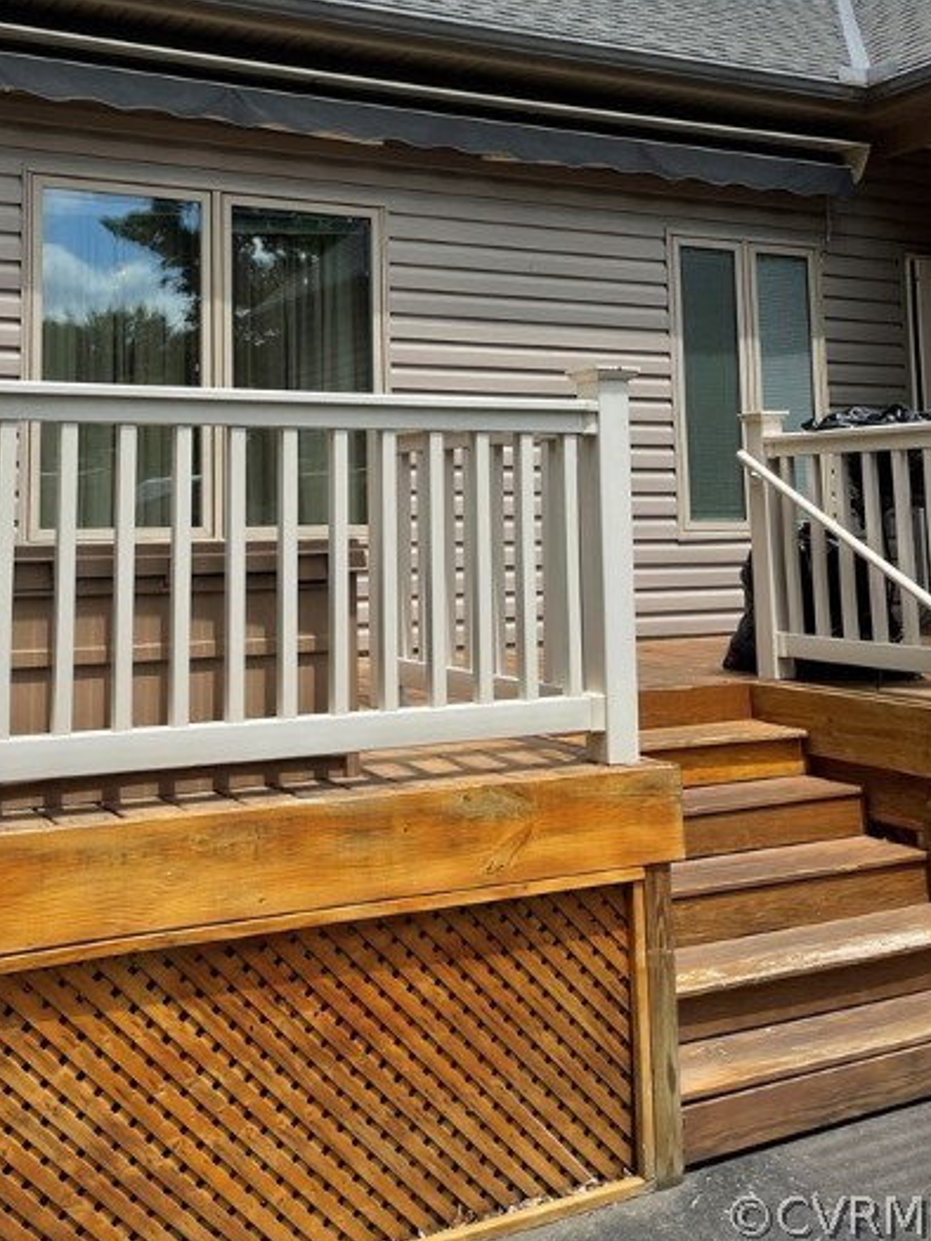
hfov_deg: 37.4
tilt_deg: +3.2
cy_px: 347
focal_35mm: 38
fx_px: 1362
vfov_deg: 47.6
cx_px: 319
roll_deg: -0.3
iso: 32
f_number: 1.6
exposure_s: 1/2786
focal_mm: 5.1
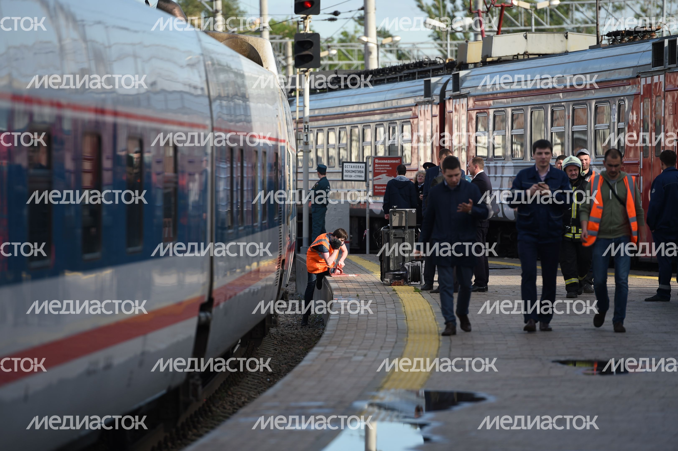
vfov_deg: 6.9
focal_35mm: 200
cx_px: 339
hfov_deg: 10.3
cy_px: 226
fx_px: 3765
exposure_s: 1/1250
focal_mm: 200
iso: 200
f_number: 3.5
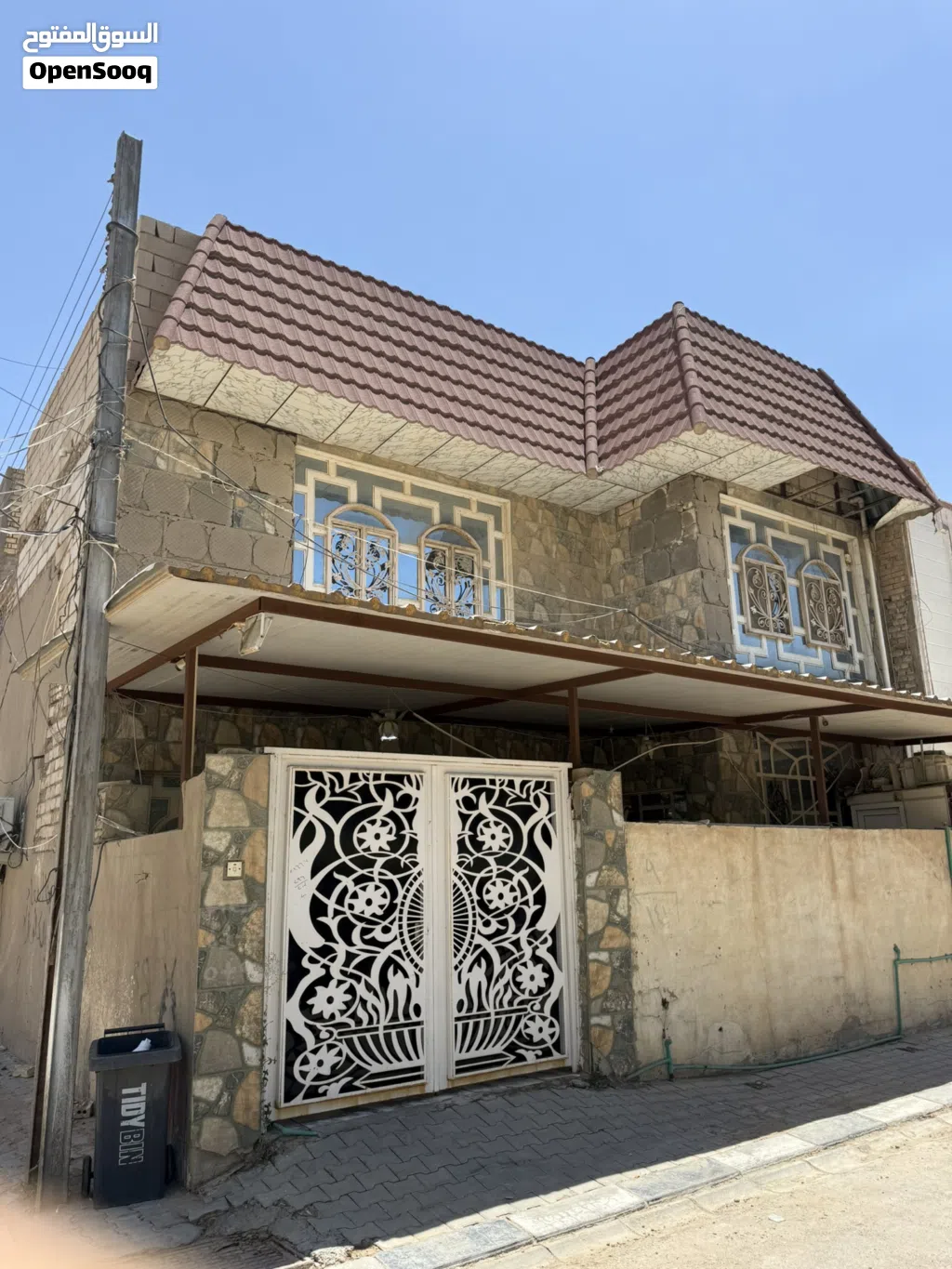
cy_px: 634
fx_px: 880
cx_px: 476
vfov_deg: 71.6
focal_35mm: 24
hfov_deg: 56.8
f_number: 1.78
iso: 80
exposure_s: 1/3425
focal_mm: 6.76
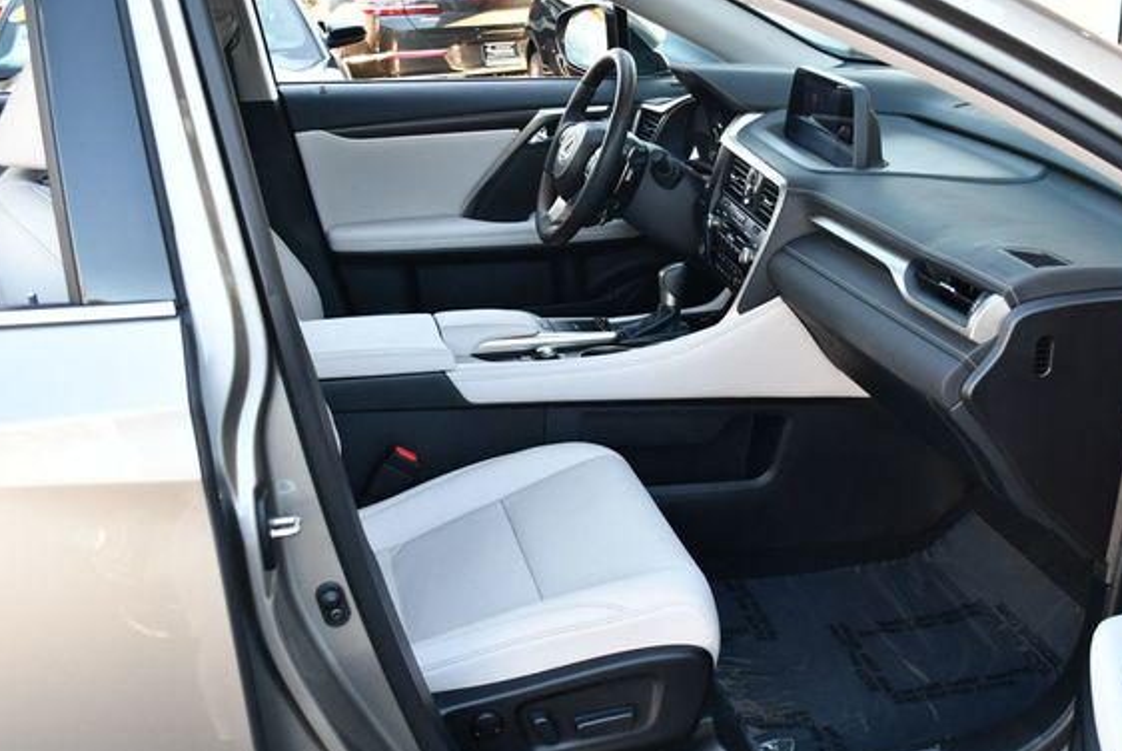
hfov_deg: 47.3
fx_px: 1279
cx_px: 607
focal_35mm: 41
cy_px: 393
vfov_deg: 32.7
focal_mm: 18
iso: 720
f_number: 3.5
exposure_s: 1/250
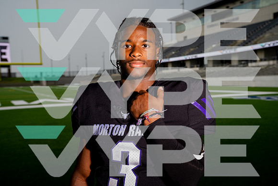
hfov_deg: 48.4
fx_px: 309
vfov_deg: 33.4
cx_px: 139
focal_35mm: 40
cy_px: 93
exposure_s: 1/1600
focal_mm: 40
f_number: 5
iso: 1000
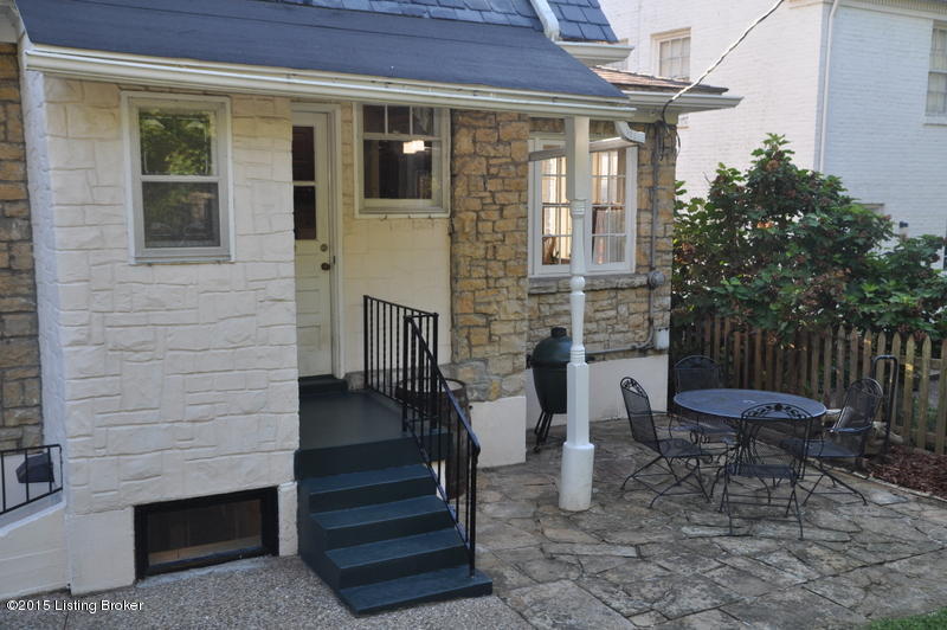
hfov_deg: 51.3
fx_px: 986
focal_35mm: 38
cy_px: 315
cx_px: 474
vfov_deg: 35.4
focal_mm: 25
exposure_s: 1/125
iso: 200
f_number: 5.6
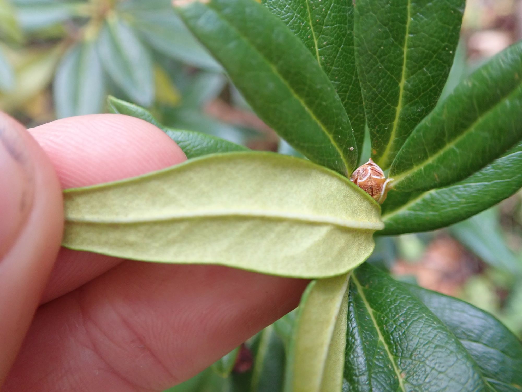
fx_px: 452
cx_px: 261
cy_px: 196
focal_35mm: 30
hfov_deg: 60.0
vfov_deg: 46.8
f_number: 2.3
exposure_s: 1/125
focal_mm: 5.5
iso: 250
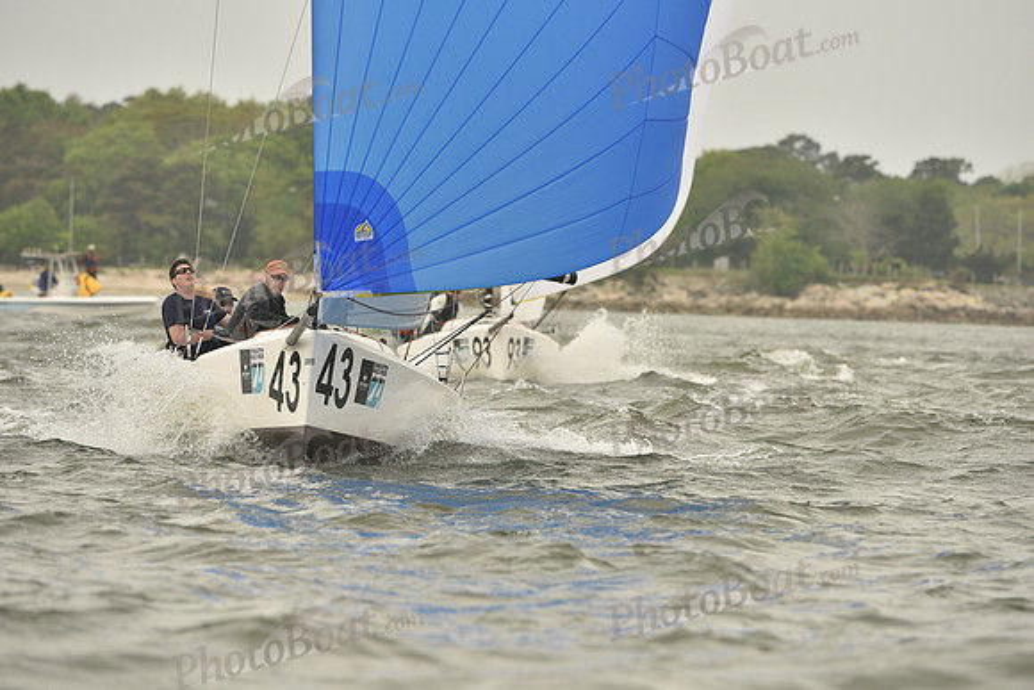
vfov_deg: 3.4
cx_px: 517
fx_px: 11491
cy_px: 345
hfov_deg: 5.2
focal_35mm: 400
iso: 320
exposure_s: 1/1000
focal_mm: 400
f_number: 7.1
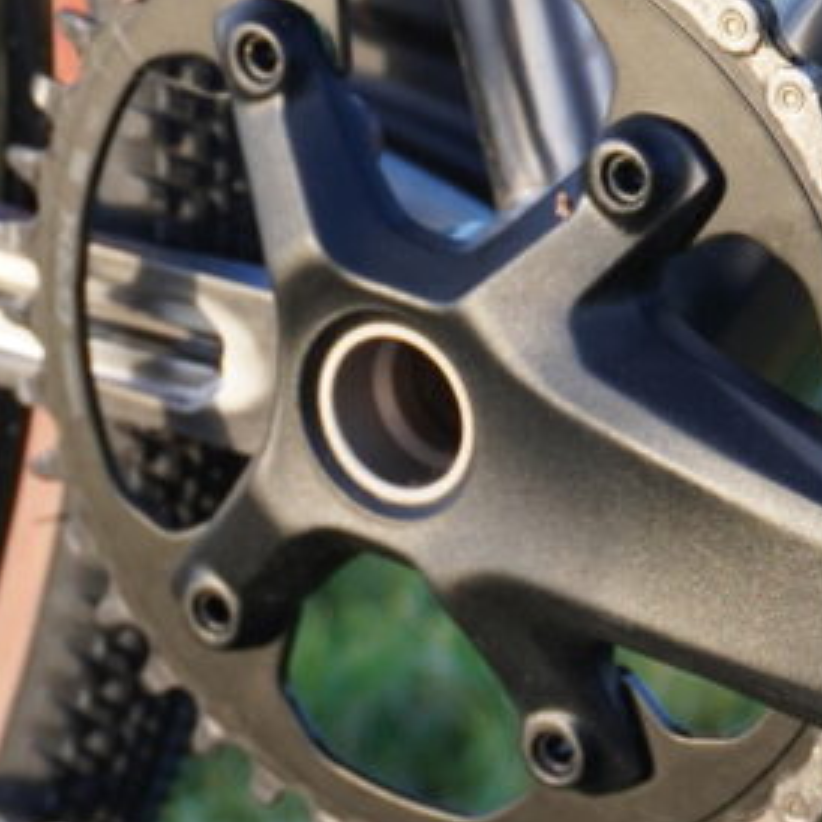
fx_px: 3965
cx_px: 669
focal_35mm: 148
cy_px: 394
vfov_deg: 11.8
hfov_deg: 11.8
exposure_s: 1/160
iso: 250
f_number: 5
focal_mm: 31
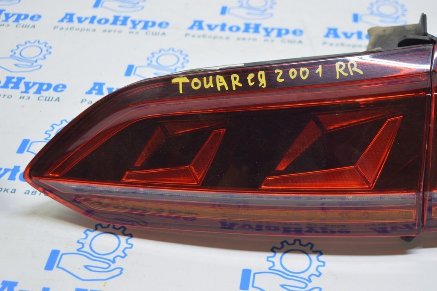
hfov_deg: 35.1
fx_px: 691
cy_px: 146
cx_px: 218
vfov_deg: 23.7
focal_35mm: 57
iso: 400
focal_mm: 38
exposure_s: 1/20
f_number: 5.6
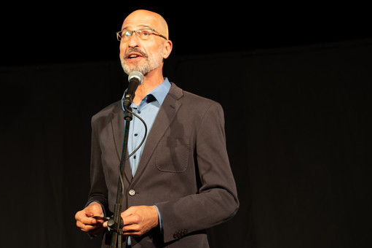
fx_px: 971
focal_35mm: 94
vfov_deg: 14.5
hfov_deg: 21.7
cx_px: 152
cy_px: 121
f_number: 4.5
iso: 1000
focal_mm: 75
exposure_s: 1/80
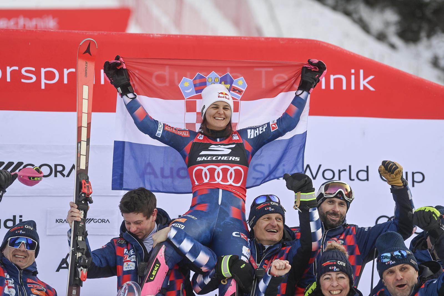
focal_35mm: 150
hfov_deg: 13.7
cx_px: 222
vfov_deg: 9.2
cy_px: 148
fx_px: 1850
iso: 200
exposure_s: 1/1250
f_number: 3.2
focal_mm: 150
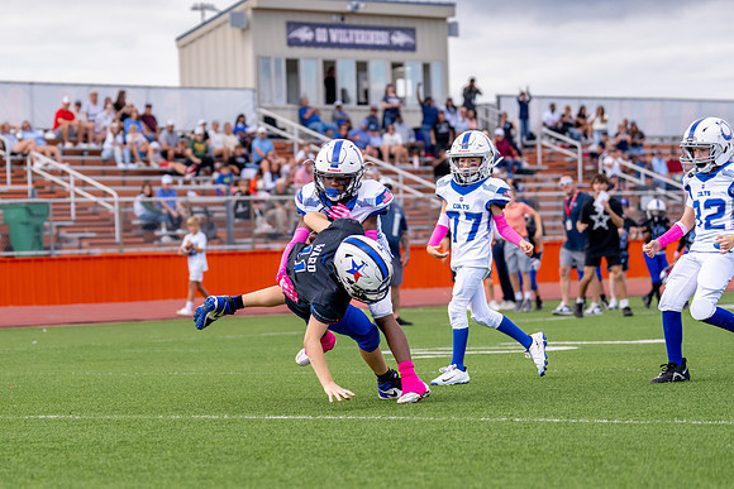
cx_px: 209
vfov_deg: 9.5
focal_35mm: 144
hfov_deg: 14.2
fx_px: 2931
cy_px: 284
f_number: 2.8
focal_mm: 87
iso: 400
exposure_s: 1/3200
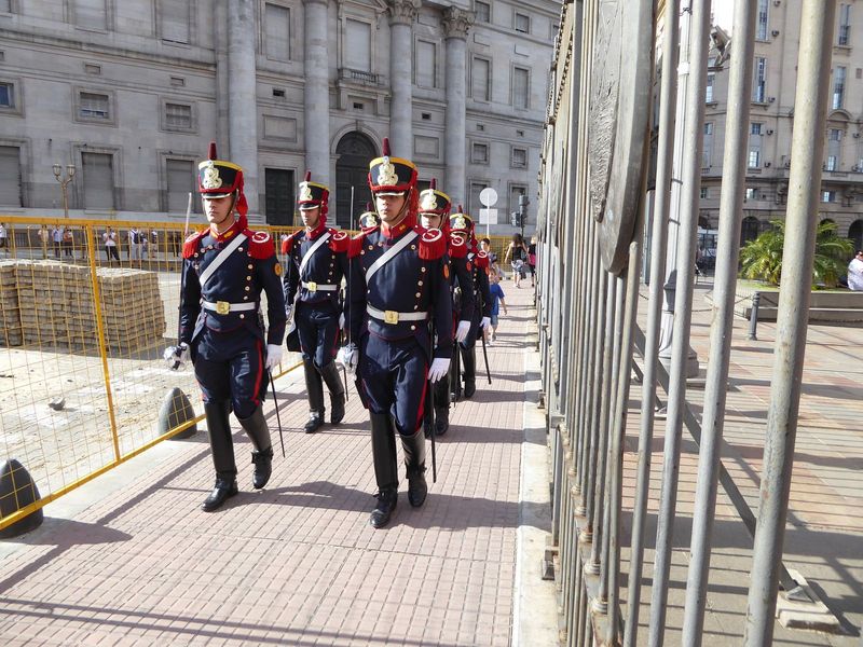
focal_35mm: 25
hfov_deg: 69.4
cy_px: 324
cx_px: 432
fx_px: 623
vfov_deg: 54.9
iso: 80
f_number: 3.3
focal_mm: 4.3
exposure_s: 1/320
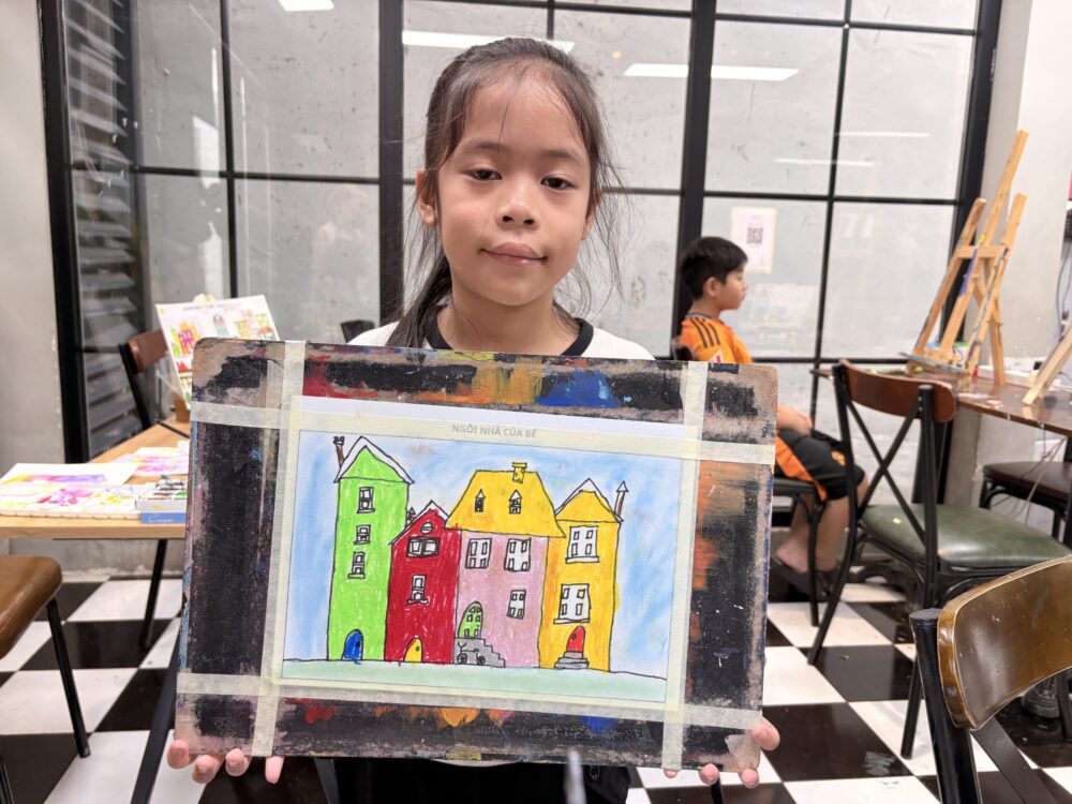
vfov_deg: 53.1
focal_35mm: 26
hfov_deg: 67.3
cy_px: 402
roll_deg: -1.3
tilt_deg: -9.5
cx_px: 536
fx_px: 805
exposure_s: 1/100
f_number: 1.6
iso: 80
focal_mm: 5.96
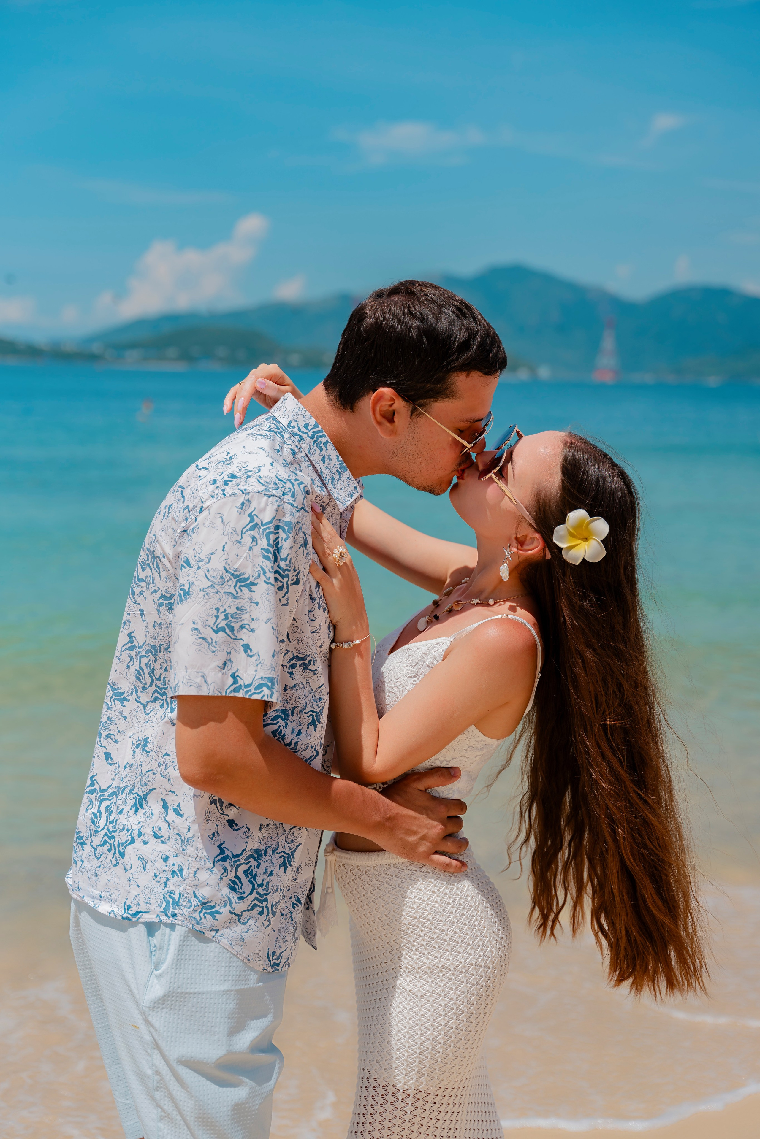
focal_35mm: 51
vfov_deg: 39.1
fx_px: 1605
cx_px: 380
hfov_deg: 26.6
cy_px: 570
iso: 100
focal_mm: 50.7
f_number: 2.8
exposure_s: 1/2500
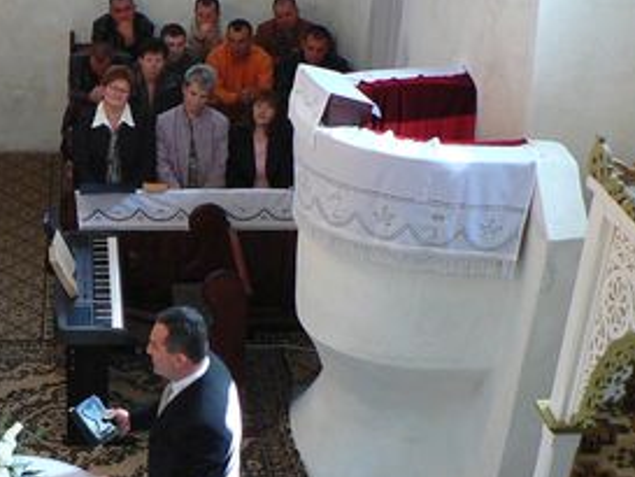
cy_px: 343
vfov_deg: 22.8
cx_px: 98
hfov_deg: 29.3
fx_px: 1175
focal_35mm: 64
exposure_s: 1/20
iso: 200
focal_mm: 6
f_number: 2.8
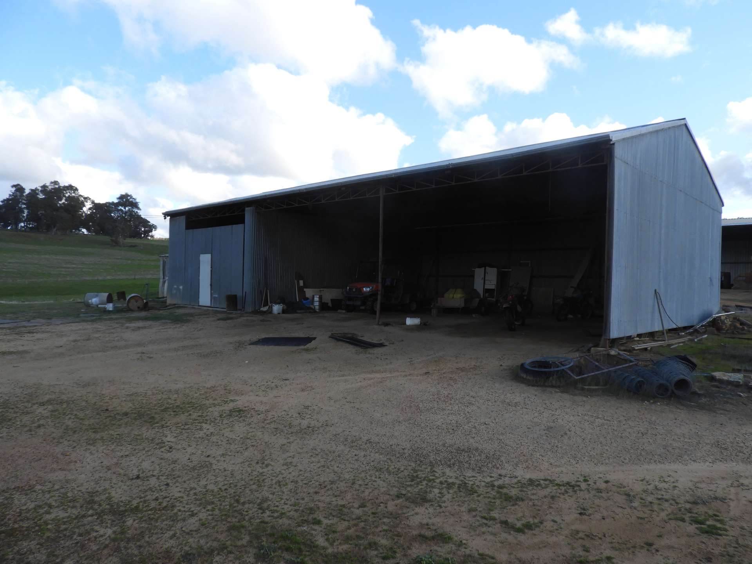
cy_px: 282
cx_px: 376
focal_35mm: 24
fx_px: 521
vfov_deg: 56.8
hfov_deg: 71.6
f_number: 3.3
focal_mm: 4.3
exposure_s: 1/400
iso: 100
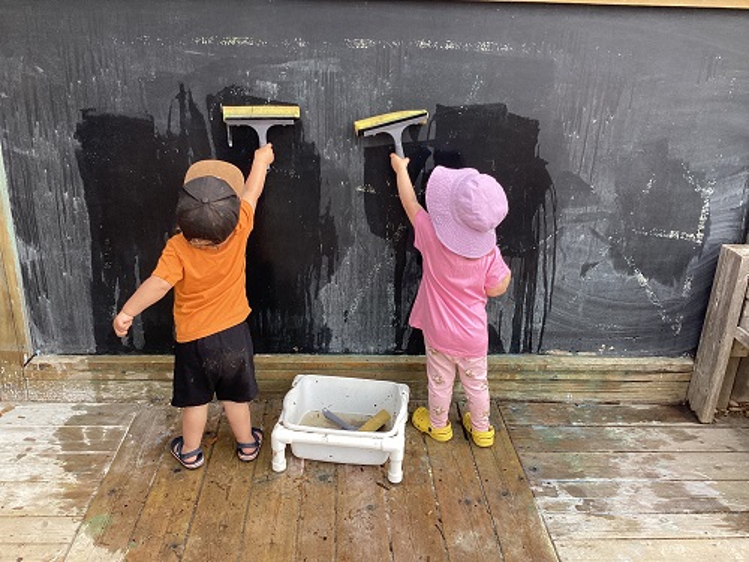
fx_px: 671
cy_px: 281
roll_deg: -1.3
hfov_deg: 58.4
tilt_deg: -22.1
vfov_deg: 45.4
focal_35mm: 31
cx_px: 374
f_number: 2.4
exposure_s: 1/372
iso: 25
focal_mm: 3.3
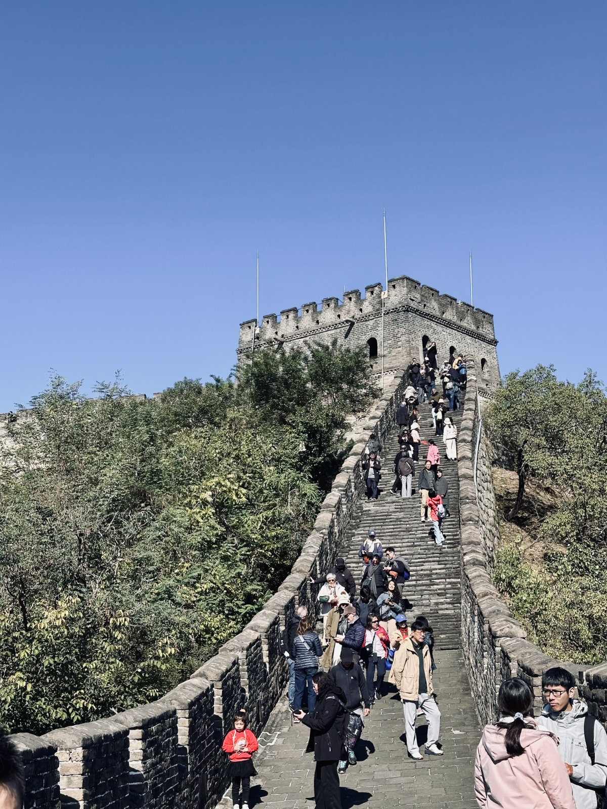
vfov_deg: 39.7
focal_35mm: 48
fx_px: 1122
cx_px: 304
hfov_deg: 30.3
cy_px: 404
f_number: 1.8
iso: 64
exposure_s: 1/3058
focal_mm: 6.9
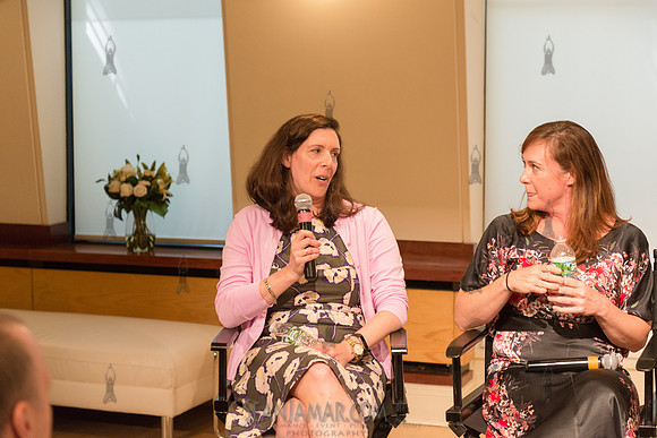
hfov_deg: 28.8
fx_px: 1278
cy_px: 219
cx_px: 328
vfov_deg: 19.5
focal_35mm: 70
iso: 2500
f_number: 4
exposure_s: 1/200
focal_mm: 70
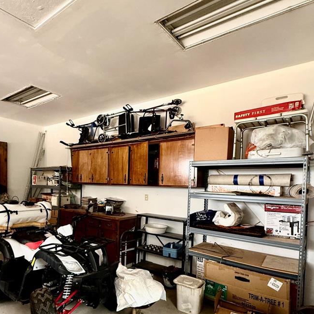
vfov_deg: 66.6
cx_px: 121
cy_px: 189
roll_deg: -1.7
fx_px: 236
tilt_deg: -0.6
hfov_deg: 66.4
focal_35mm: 23
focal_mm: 2.22
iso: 320
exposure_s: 1/60
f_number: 2.2
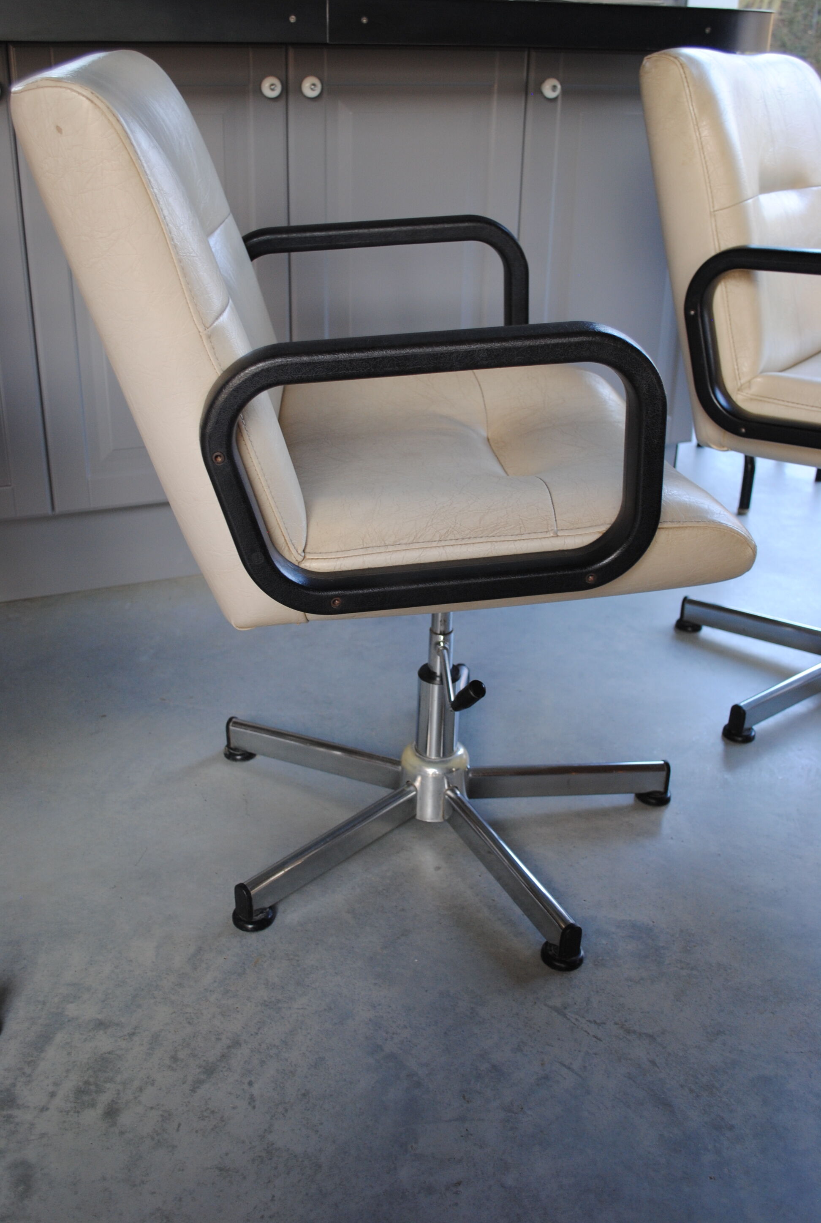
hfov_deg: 37.0
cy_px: 612
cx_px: 410
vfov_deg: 53.0
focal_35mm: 36
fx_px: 1226
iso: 250
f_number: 4
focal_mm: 24
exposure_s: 1/30
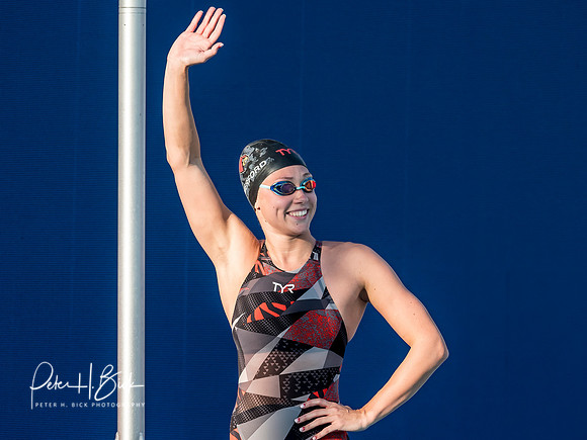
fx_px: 8022
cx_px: 294
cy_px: 243
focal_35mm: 473
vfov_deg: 3.1
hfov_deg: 4.2
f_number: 5
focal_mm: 200
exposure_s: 1/1000
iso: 640
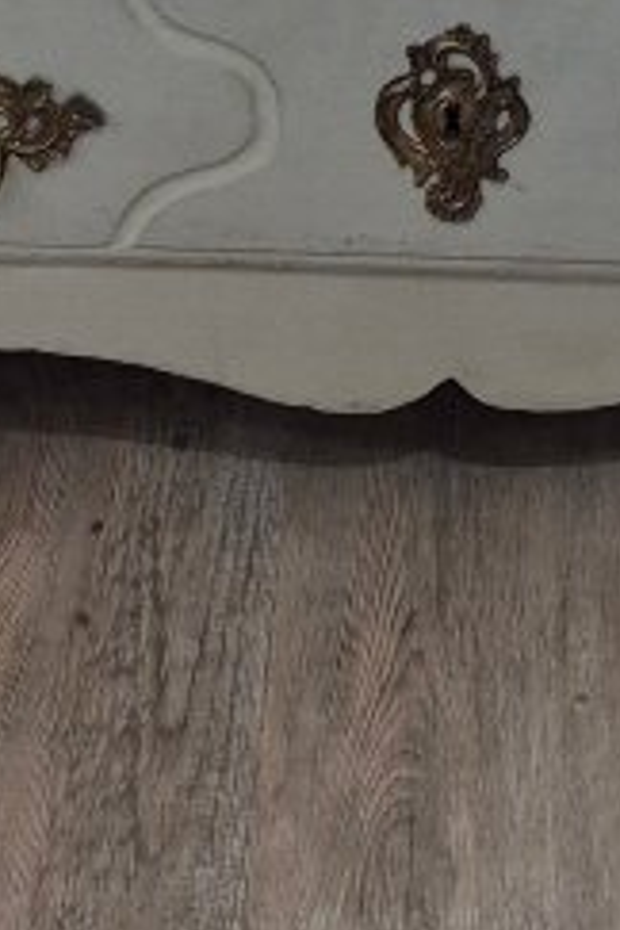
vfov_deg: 13.0
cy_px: -1328
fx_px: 3048
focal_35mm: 118
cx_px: 404
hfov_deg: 11.6
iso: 250
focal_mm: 5.4
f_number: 1.8
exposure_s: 1/100
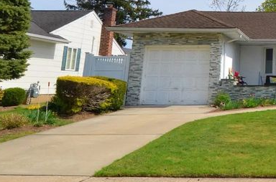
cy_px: 4
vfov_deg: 26.6
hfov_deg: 34.0
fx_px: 367
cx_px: 324
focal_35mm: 48
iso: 100
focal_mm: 12
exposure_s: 1/250
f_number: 9
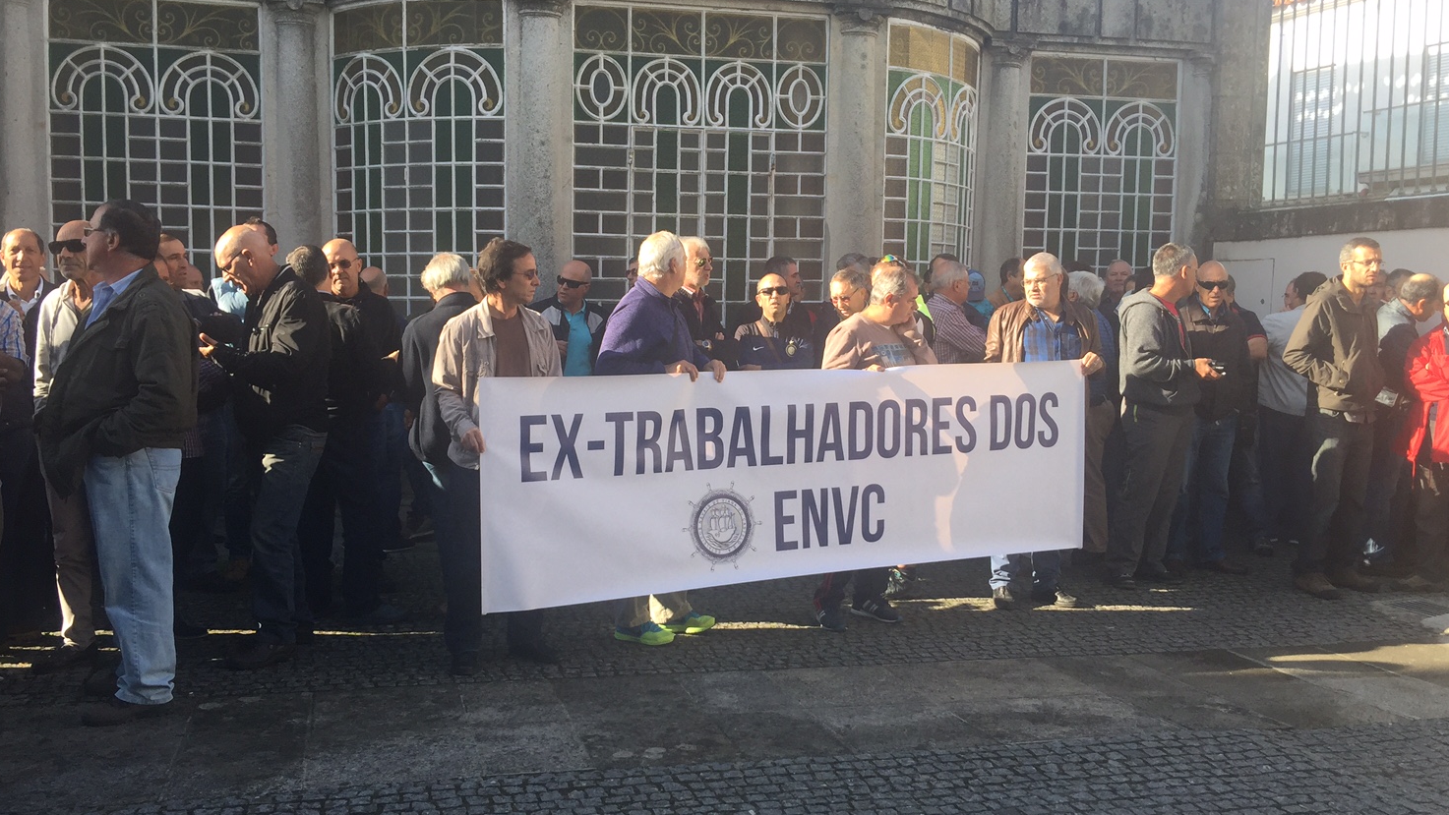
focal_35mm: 35
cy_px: 451
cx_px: 701
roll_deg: -1.4
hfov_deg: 56.6
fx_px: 1345
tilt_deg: -4.9
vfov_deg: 33.7
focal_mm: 4.15
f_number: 2.2
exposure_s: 1/347
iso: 32
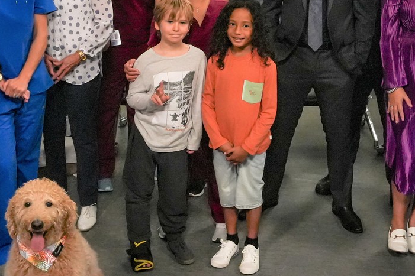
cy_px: 58
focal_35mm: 63
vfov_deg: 21.3
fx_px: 726
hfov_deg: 31.9
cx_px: 214
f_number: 7.1
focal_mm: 23
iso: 6400
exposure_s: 1/125
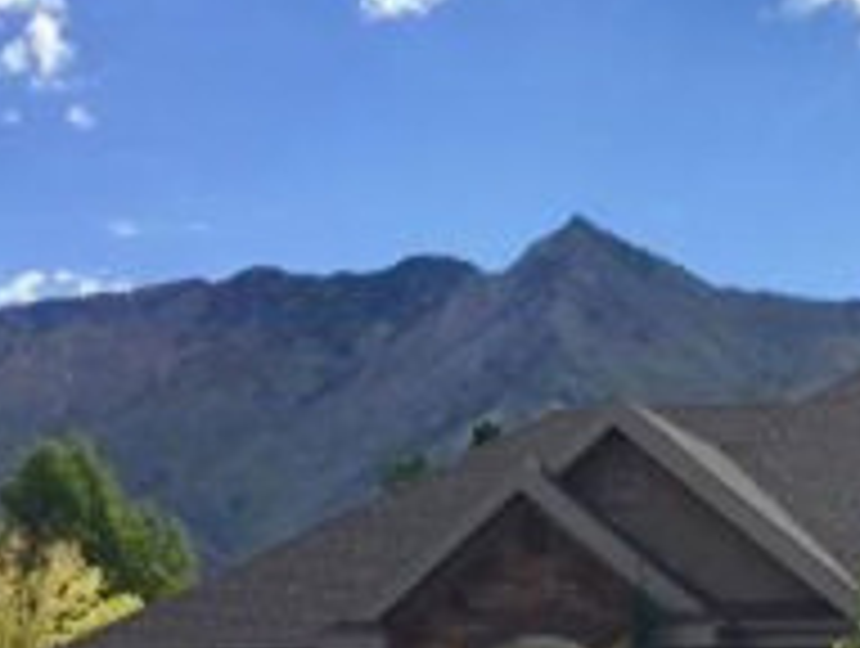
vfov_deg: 14.8
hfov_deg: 19.3
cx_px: 973
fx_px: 2414
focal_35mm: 97
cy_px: 770
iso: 32
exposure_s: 1/1799
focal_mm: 4.15
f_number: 2.2
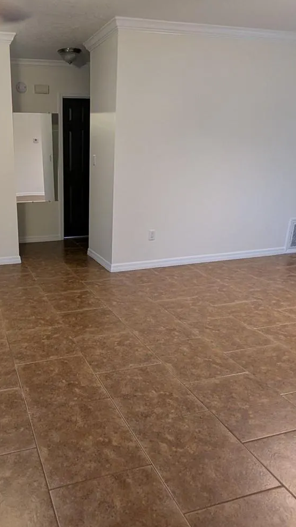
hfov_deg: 46.8
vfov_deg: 78.7
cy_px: 261
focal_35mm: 23
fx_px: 321
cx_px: 58
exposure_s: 1/24
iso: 79
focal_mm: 1.95
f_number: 2.2
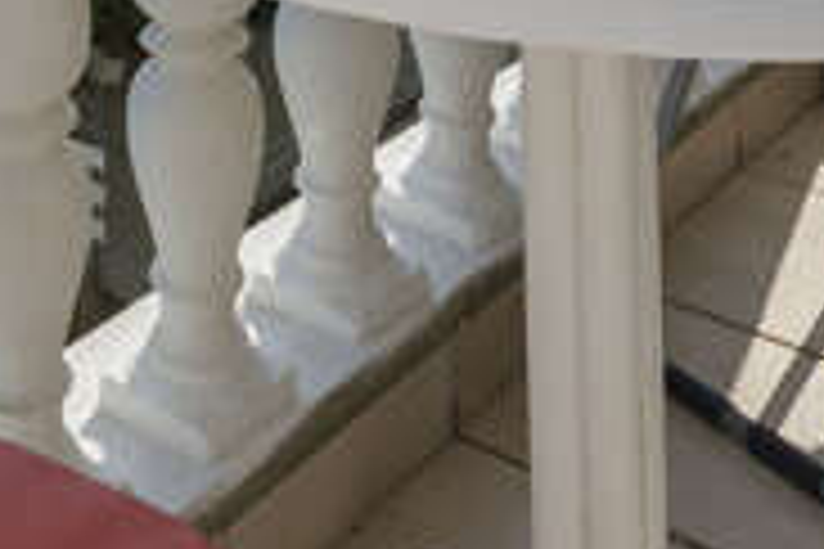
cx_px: 63
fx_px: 1442
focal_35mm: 63
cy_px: -524
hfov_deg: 30.3
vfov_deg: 16.7
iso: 100
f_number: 9
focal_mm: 10
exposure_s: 1/320
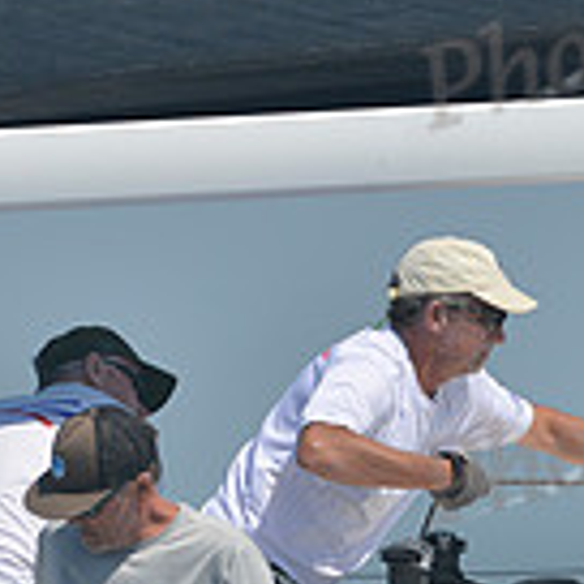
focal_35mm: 904
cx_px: 202
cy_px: 698
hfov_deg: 1.9
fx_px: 17255
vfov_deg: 1.9
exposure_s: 1/1000
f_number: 9
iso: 280
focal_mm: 250
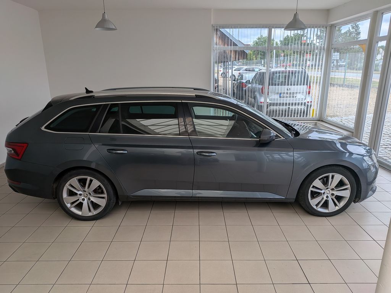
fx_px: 271
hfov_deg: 71.6
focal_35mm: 24
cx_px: 196
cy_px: 146
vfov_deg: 56.8
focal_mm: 4.53
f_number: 1.7
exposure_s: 1/429
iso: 27
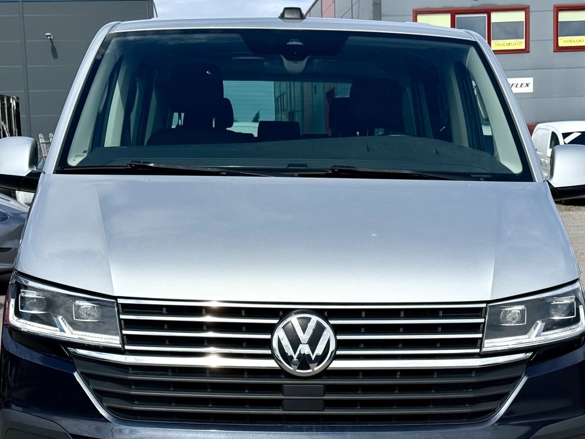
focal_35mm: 74
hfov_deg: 26.3
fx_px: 1250
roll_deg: +1.6
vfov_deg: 19.8
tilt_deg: -5.9
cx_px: 296
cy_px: 290
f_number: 1.78
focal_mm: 6.76
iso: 80
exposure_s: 1/11364
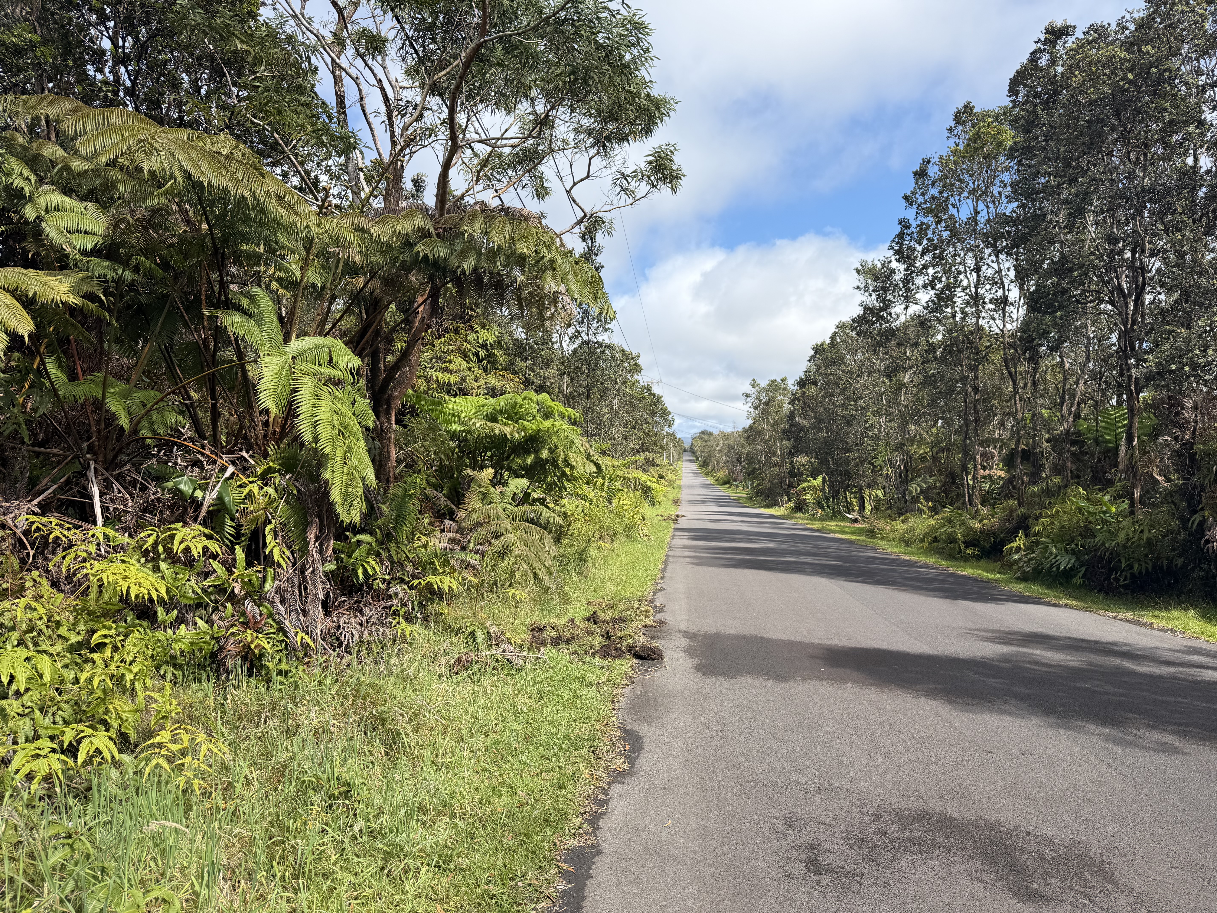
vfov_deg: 56.8
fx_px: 844
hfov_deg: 71.6
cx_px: 608
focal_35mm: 24
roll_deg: -0.8
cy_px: 456
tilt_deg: -0.5
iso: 80
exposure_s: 1/2525
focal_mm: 6.76
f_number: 1.78
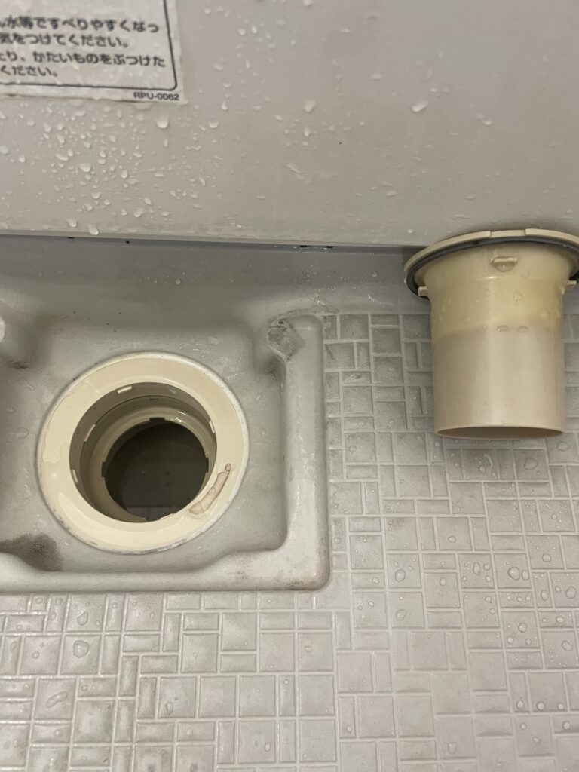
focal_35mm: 26
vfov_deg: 67.3
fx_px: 580
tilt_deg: -68.0
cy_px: 386
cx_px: 290
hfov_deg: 53.1
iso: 200
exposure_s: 1/60
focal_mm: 4.2
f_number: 1.6
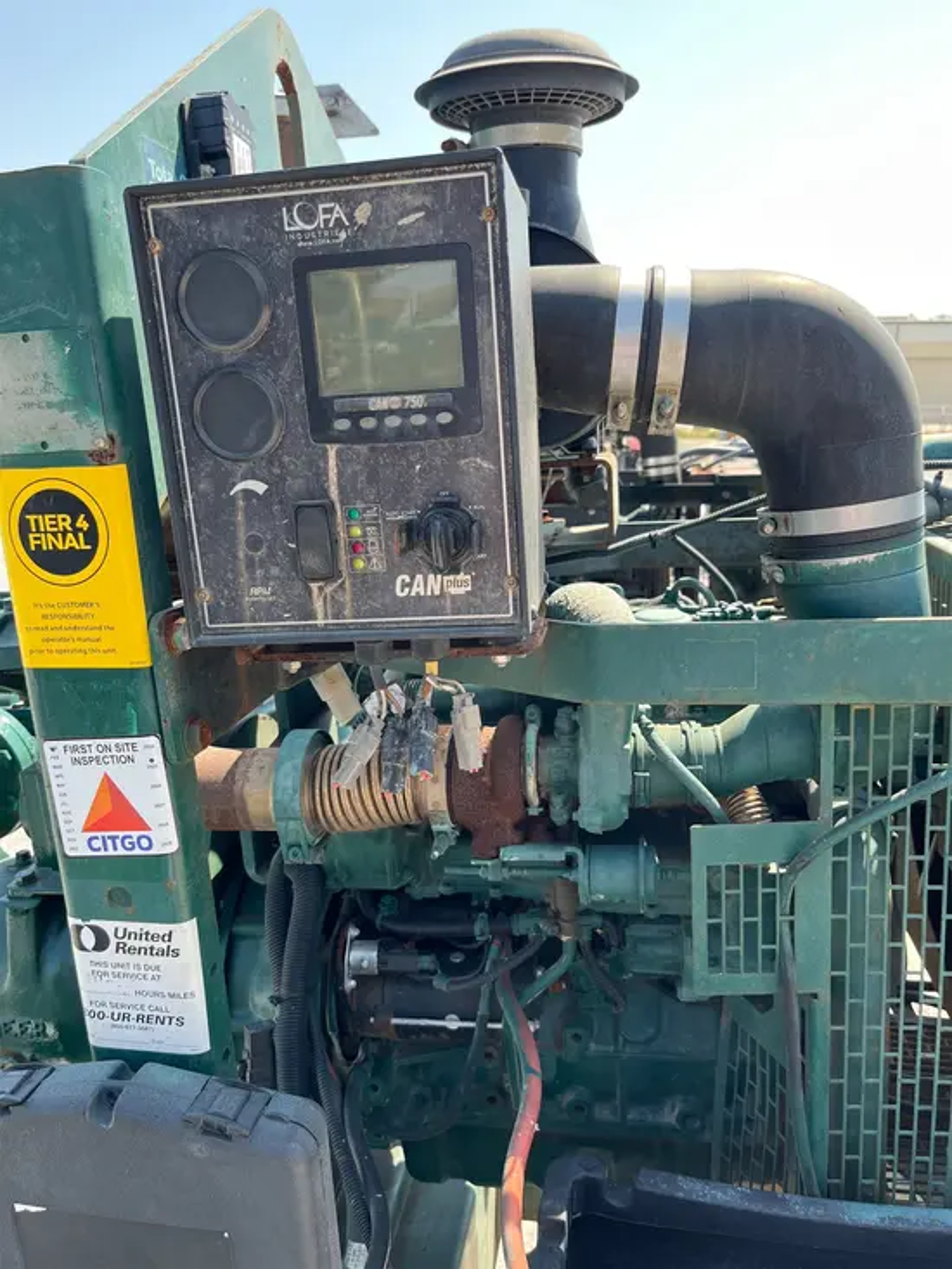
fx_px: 953
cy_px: 634
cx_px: 476
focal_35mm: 26
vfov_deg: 67.3
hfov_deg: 53.1
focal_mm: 5.1
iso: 50
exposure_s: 1/542
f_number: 1.6
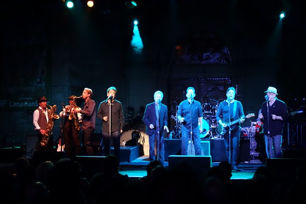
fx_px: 433
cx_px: 153
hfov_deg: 38.9
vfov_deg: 26.5
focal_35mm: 51
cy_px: 102
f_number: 3.2
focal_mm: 19.1
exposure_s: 1/100
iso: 3200
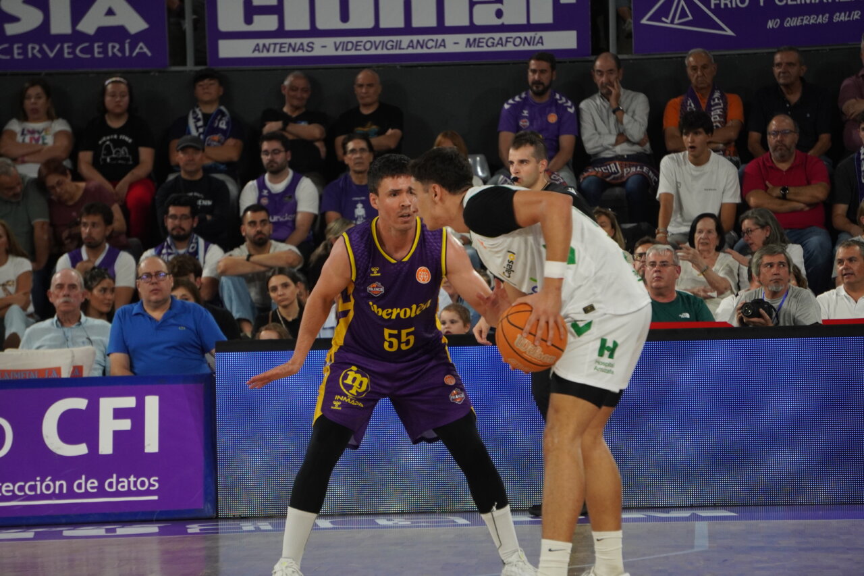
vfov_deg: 4.8
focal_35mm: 286
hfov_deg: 7.2
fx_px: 6875
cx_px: 432
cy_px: 288
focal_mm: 191
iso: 1000
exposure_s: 1/320
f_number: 6.3
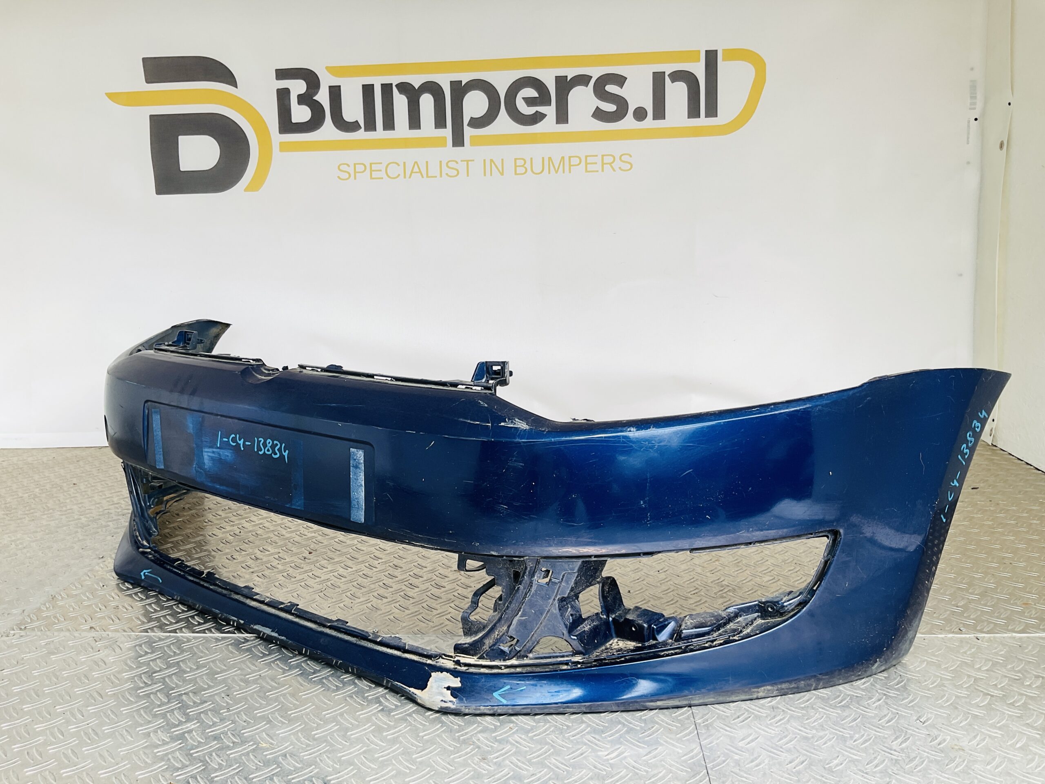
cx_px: 522
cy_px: 392
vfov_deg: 48.2
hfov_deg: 61.7
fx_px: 875
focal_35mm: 29
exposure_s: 1/166
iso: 16
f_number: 1.8
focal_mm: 3
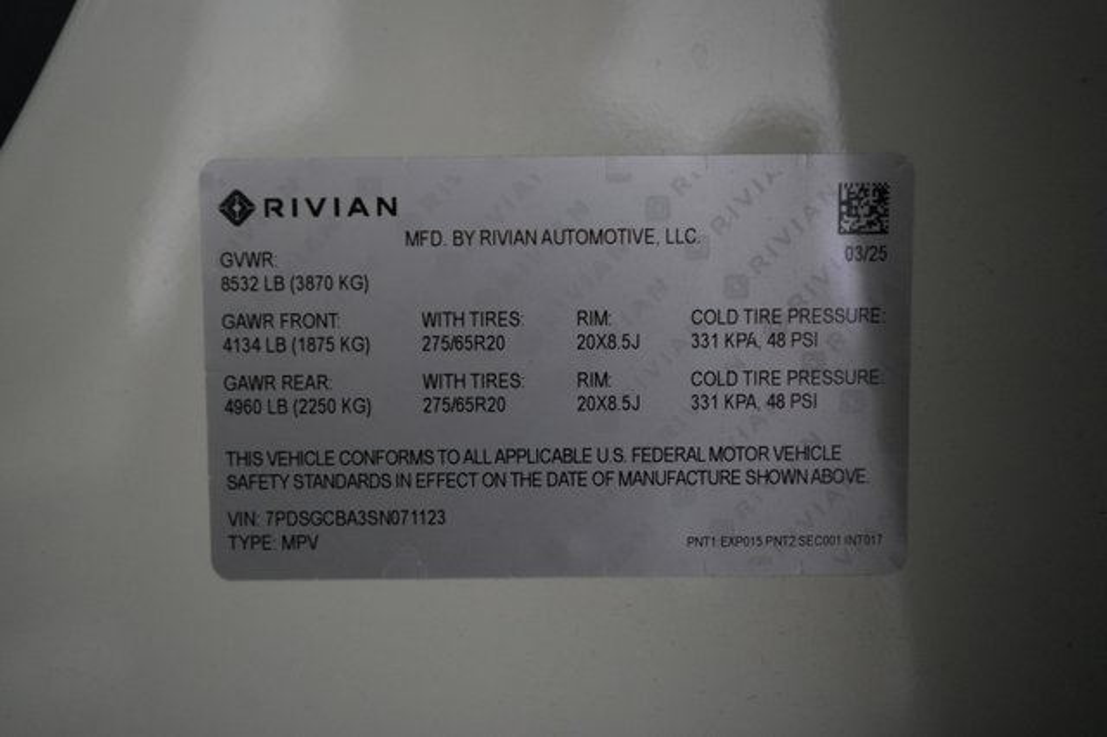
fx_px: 861
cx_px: 554
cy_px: 368
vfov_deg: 46.4
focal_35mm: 28
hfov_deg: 65.5
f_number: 2.8
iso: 5000
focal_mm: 28
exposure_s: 1/160
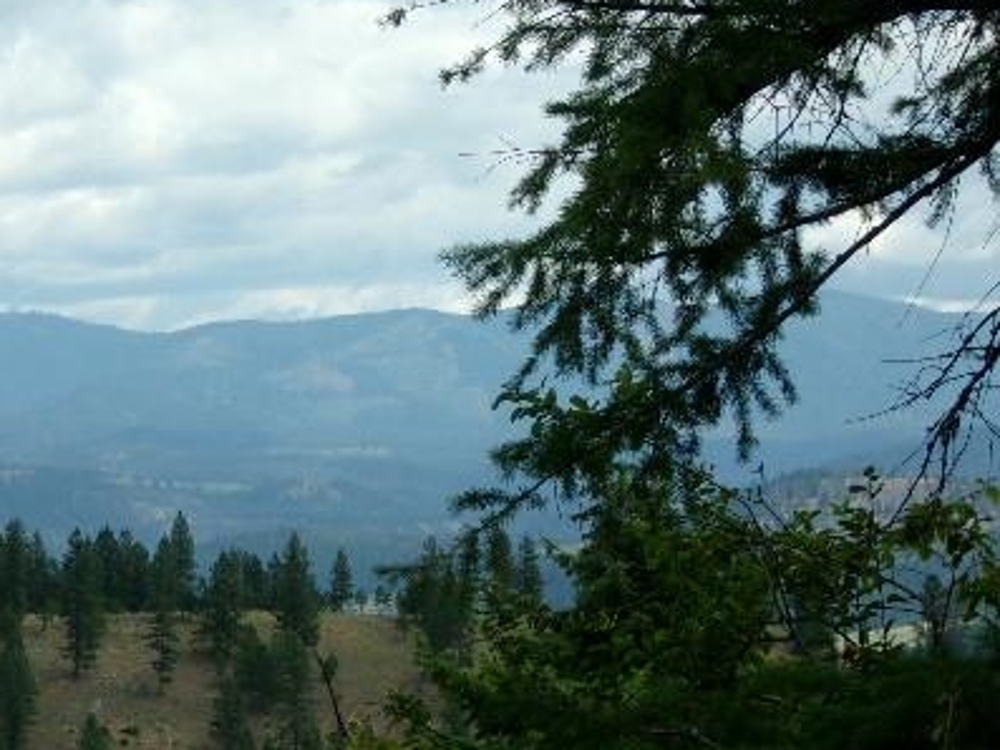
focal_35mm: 174
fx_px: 5028
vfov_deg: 8.5
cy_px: 430
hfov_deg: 11.3
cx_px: 196
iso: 80
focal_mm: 19.6
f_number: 6.6
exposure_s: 1/300
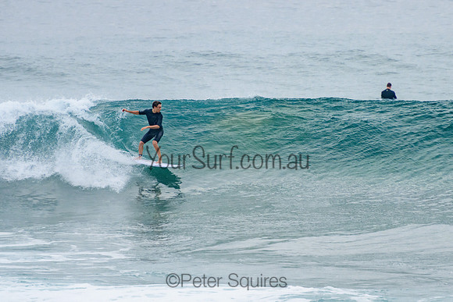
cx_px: 280
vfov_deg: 2.5
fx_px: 6915
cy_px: 136
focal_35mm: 549
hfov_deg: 3.8
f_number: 5.6
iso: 500
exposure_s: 1/1250
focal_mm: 400
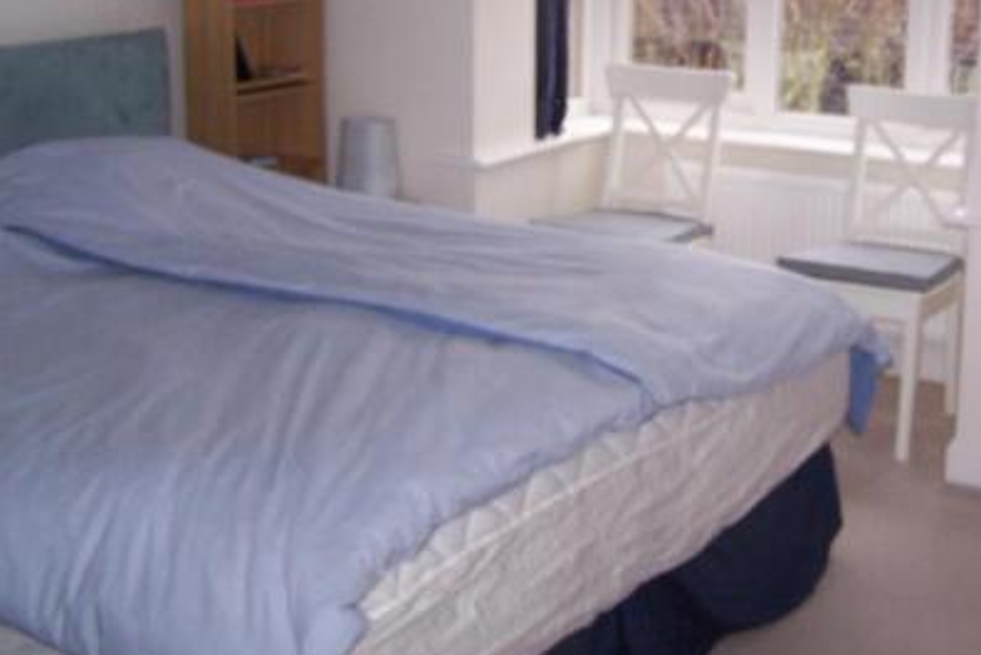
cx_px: 701
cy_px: 182
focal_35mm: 58
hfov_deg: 34.0
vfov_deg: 23.2
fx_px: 1581
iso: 140
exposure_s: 1/60
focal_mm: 6.3
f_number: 2.8
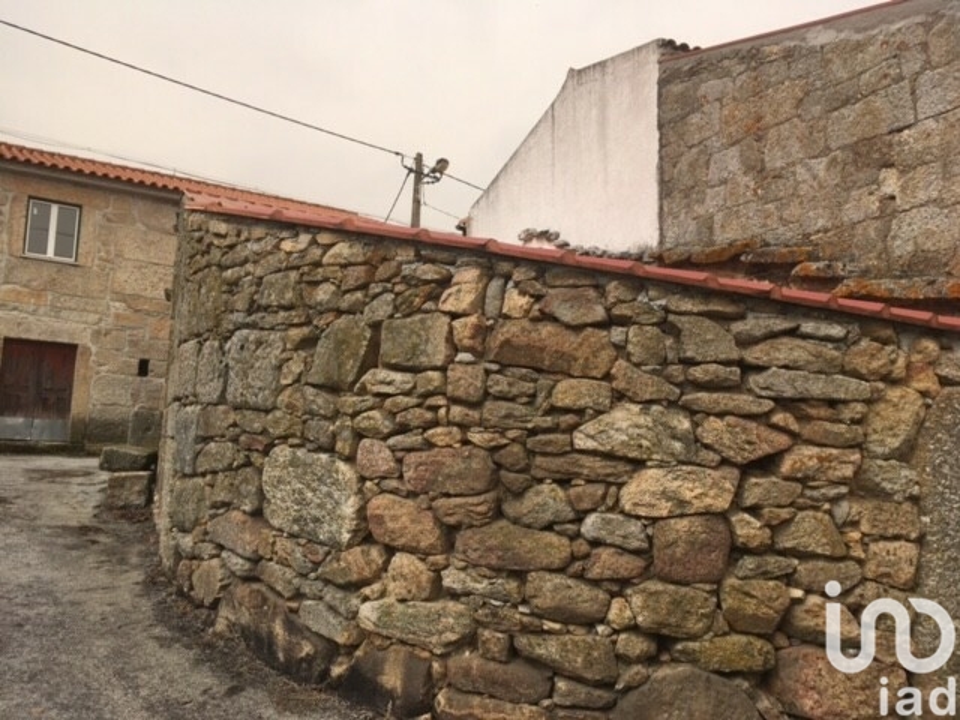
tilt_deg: +6.7
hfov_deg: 61.7
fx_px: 804
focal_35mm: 29
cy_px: 360
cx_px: 480
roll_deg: -2.2
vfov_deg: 48.2
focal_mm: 4.15
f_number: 2.2
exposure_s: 1/1425
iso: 25
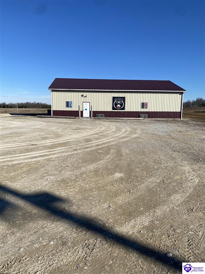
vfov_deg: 67.3
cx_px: 102
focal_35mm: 26
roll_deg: +1.1
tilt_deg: -7.9
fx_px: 205
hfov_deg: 53.1
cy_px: 137
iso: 32
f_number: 1.8
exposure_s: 1/4115
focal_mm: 4.25
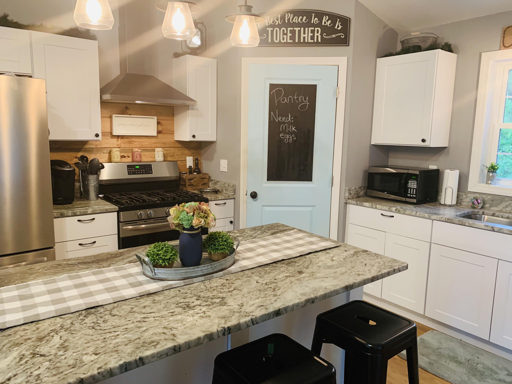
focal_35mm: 26
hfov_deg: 67.3
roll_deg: -1.8
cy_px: 192
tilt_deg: -8.9
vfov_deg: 53.1
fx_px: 385
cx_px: 256
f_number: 1.8
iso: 250
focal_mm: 4.25
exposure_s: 1/60
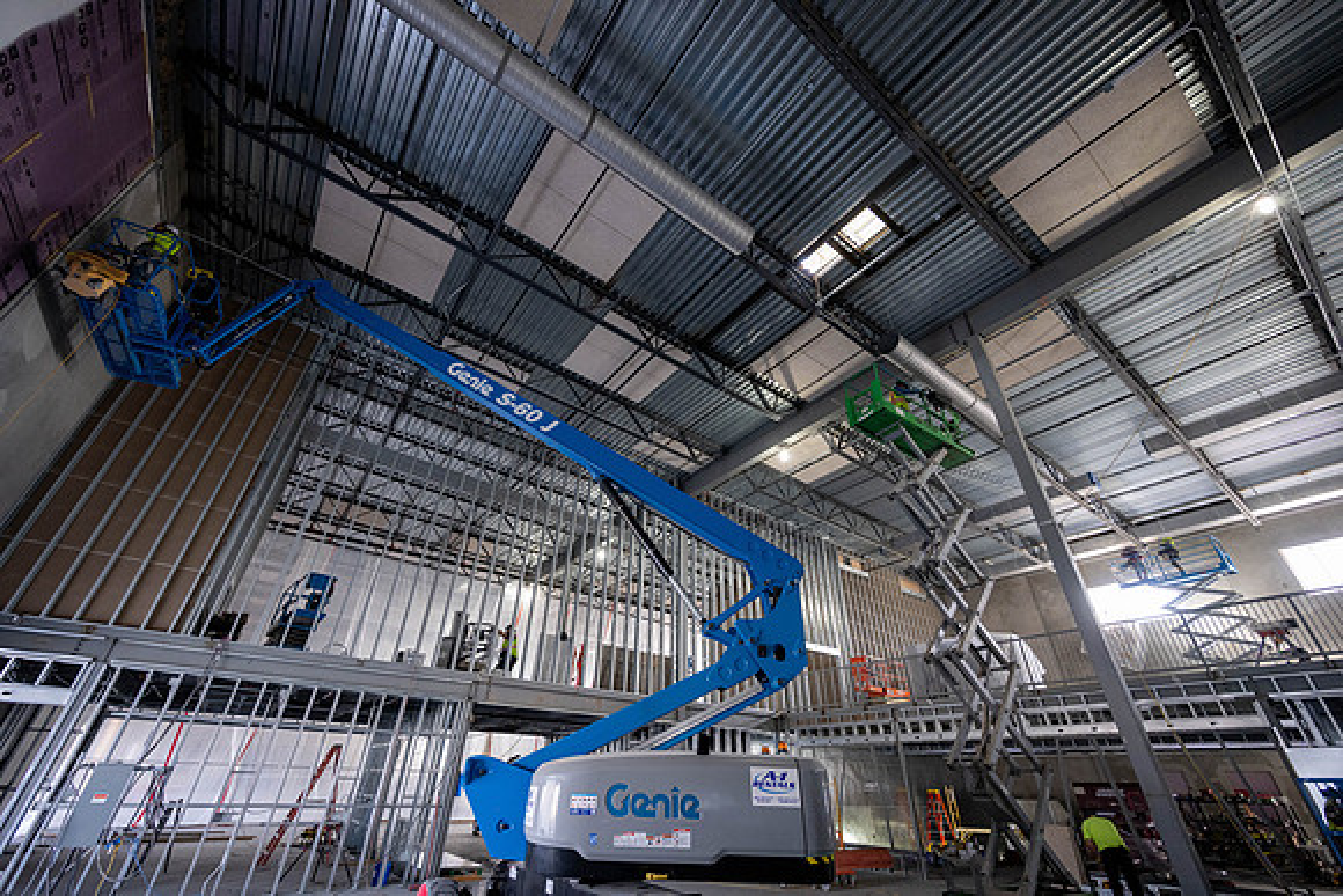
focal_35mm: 14
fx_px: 522
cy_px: 448
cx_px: 672
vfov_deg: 81.2
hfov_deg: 104.2
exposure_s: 1/125
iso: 1600
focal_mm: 14
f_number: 4
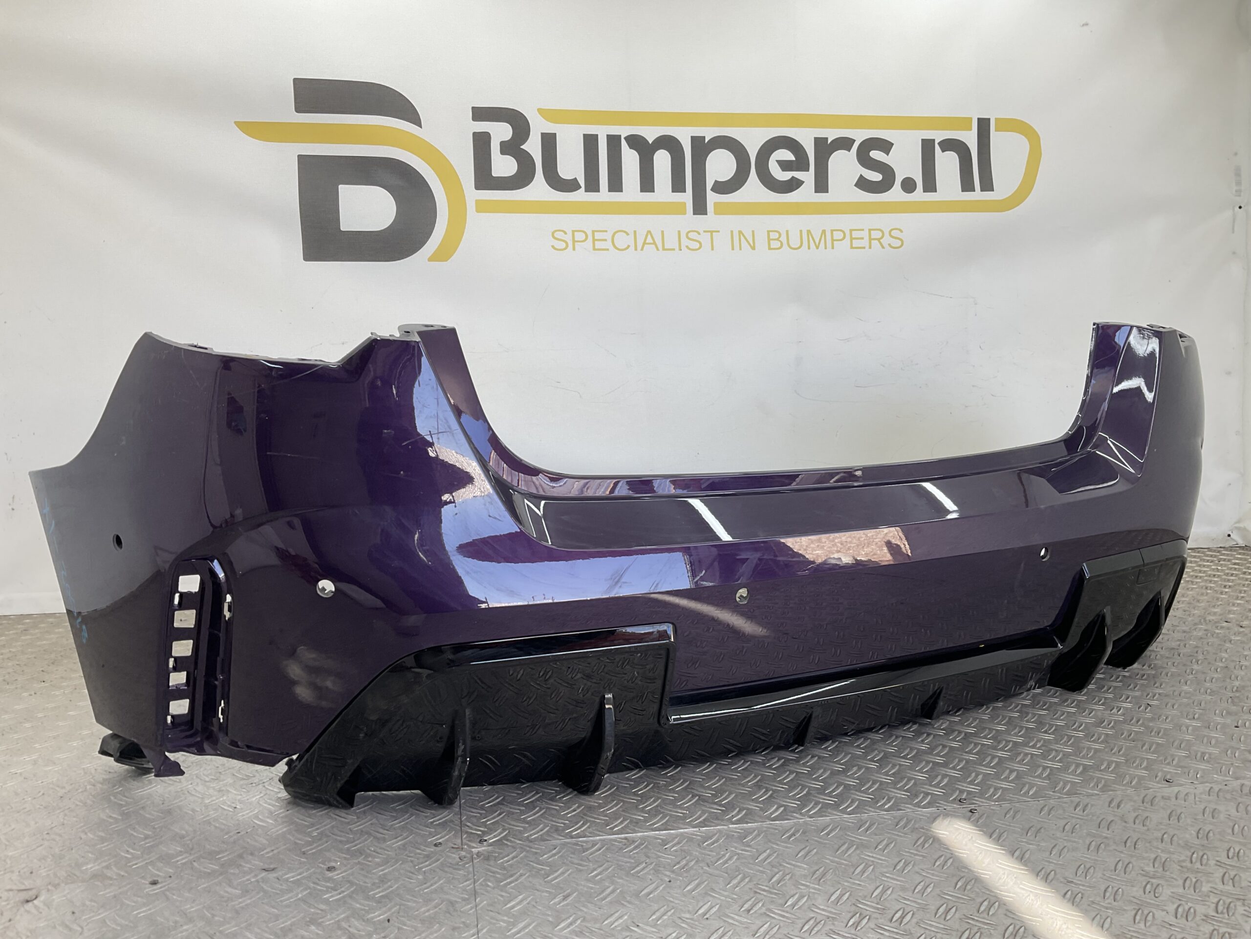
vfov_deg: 48.2
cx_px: 626
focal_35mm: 29
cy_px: 470
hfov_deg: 61.7
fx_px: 1048
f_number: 1.8
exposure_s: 1/120
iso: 16
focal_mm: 3
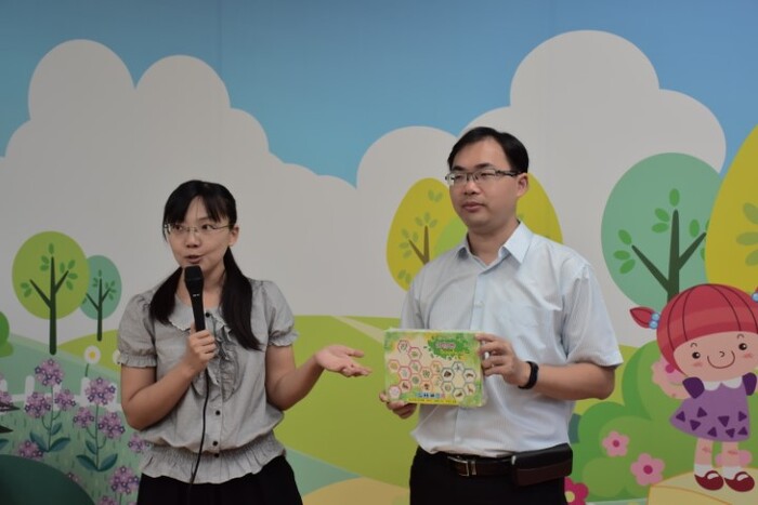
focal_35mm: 60
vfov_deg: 22.6
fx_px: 1264
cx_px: 379
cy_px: 252
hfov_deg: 33.4
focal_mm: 40
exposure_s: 1/125
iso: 800
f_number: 5.6
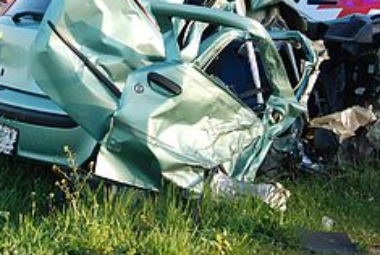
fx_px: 1217
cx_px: 104
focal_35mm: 115
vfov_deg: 11.9
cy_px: 27
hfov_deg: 17.7
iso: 400
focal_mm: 38
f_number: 8
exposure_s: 1/250
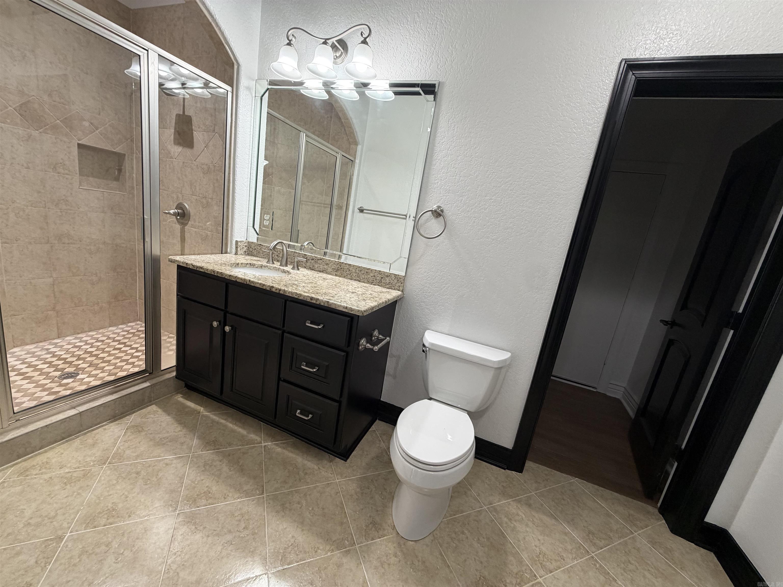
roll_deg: -8.7
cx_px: 392
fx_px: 317
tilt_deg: -13.7
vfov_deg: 85.7
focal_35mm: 14
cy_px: 294
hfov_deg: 102.1
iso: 160
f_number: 2.2
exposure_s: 1/60
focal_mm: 2.22
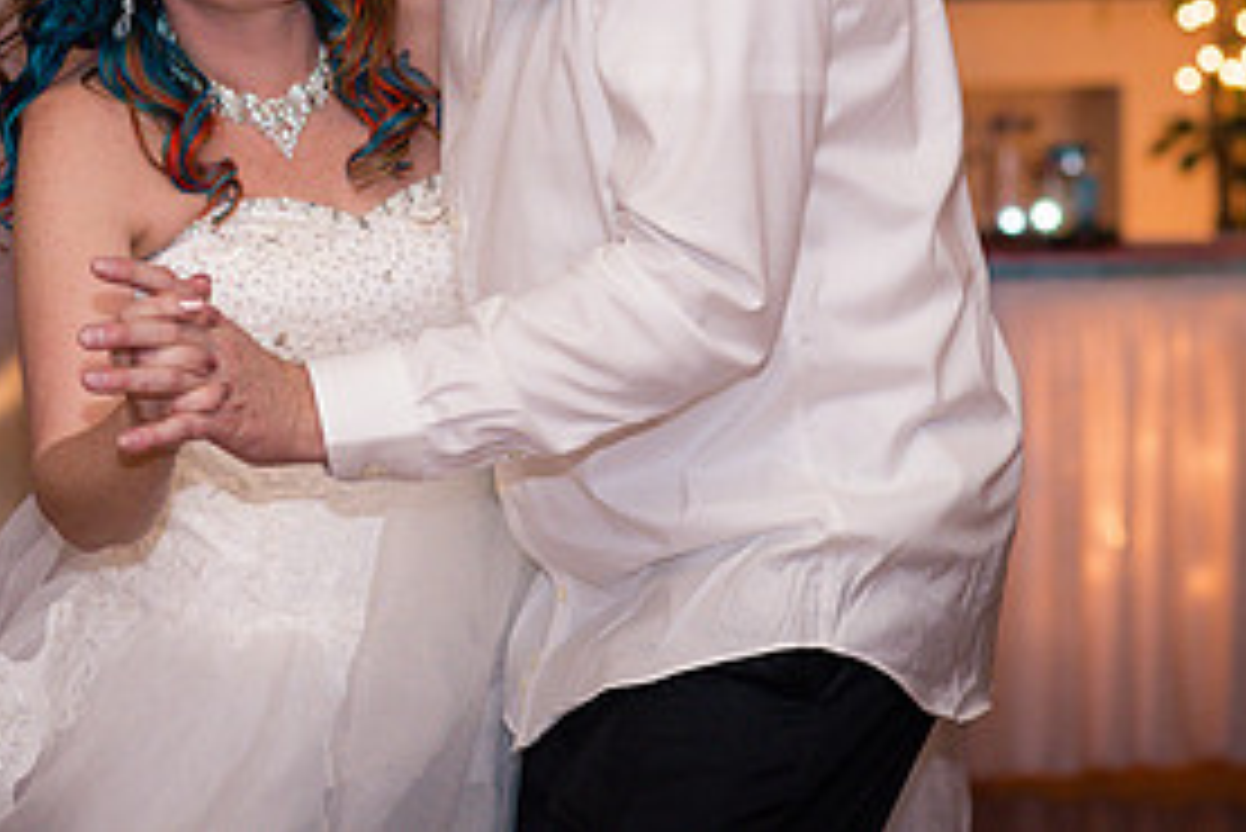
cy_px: -34
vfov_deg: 7.7
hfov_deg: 11.5
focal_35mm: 178
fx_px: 6164
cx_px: 324
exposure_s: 1/125
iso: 640
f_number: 3.2
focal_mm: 85
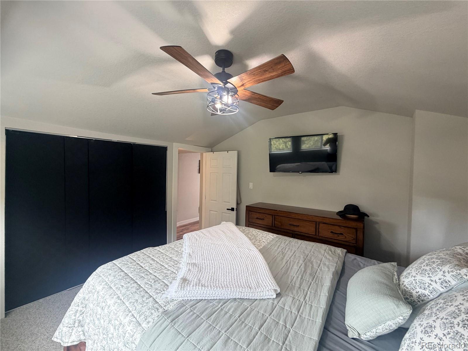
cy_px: 176
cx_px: 234
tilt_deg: -1.2
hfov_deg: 102.1
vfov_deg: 85.7
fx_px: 189
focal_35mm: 14
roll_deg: -1.3
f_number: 2.2
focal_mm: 2.22
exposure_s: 1/60
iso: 200
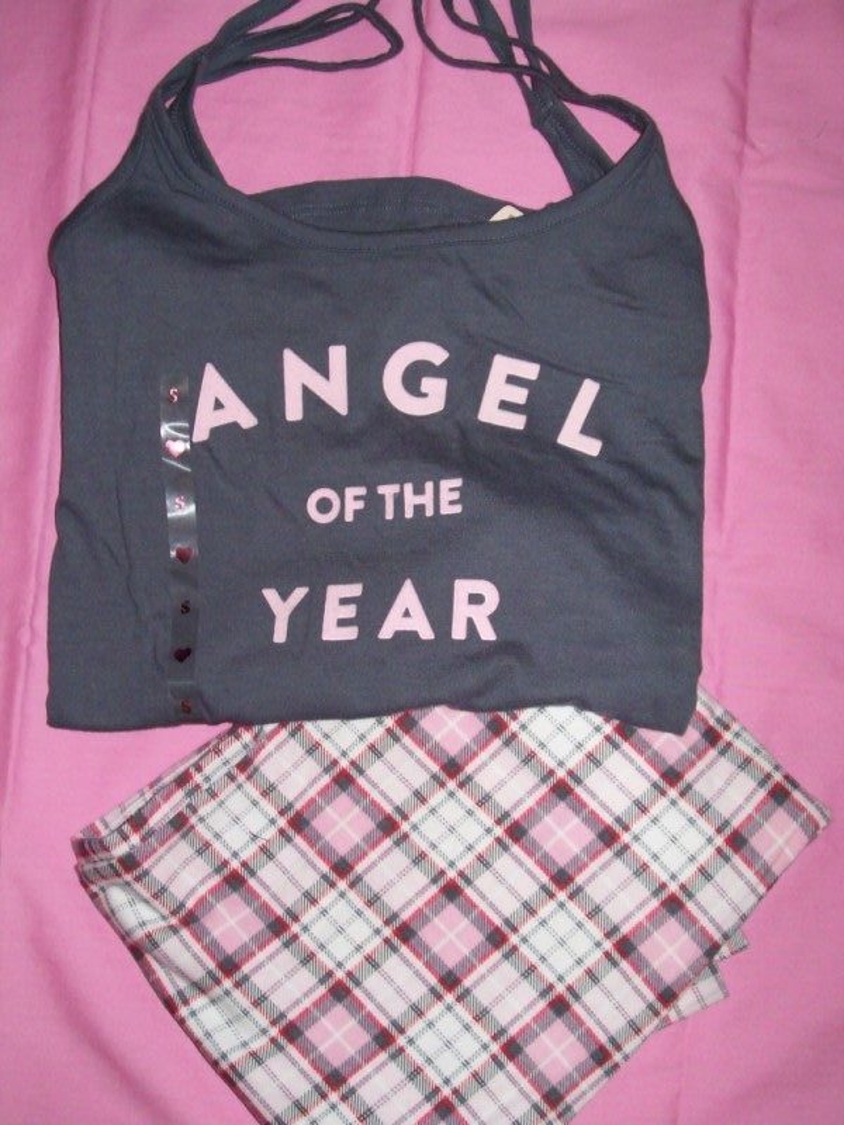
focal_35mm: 45
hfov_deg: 32.2
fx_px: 1463
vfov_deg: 42.1
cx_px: 422
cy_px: 562
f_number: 3
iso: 80
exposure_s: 1/73.6
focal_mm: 7.6
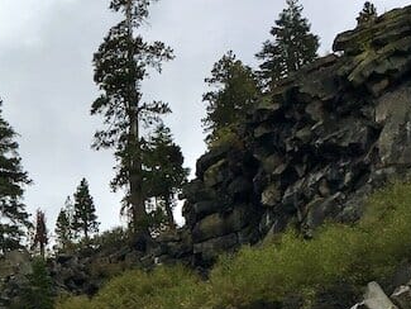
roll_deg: -2.1
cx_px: -111
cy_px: 327
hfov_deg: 17.3
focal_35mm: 107
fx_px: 1271
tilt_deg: +25.0
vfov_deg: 13.6
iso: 25
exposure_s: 1/680
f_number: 2.2
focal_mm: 4.15
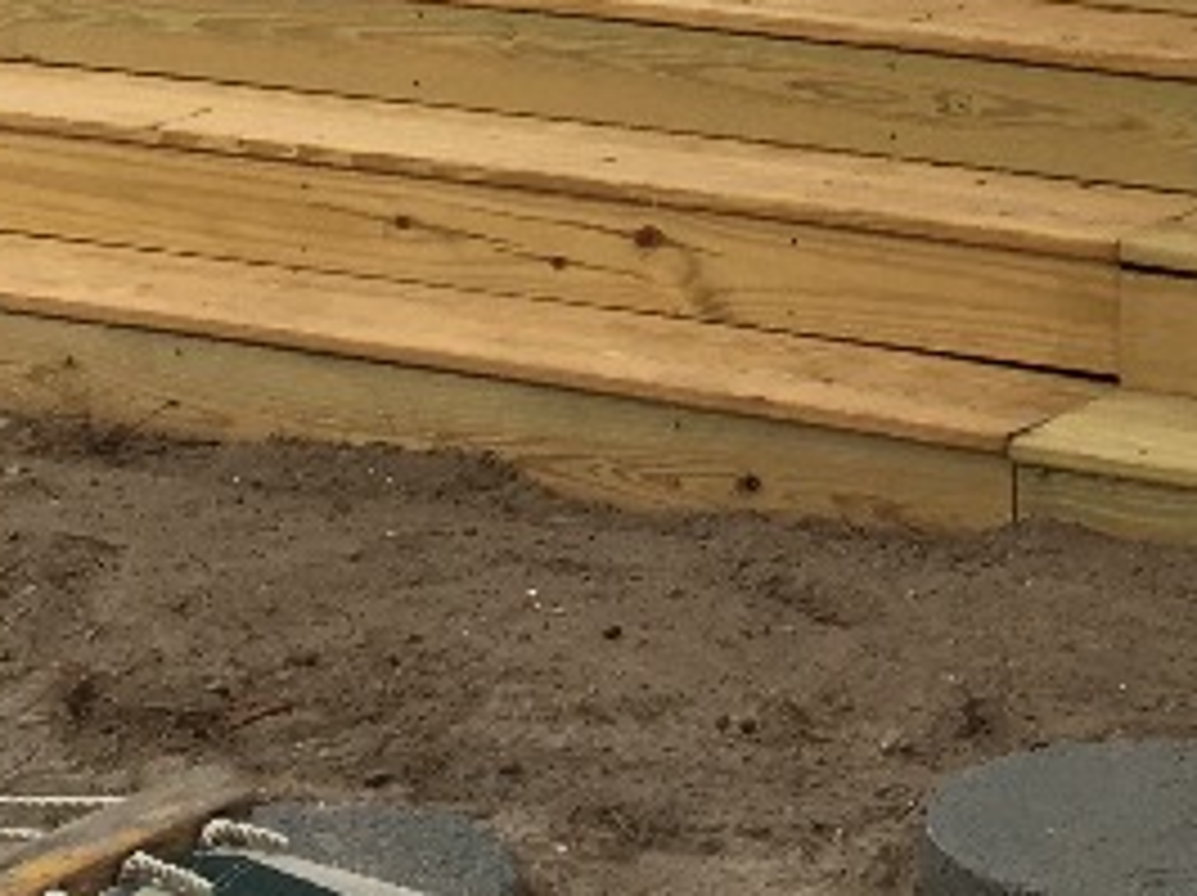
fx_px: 4526
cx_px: 1269
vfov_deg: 10.7
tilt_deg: -0.7
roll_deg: +0.1
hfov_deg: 14.8
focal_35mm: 131
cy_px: -675
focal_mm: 4.15
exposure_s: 1/211
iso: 25
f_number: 2.2
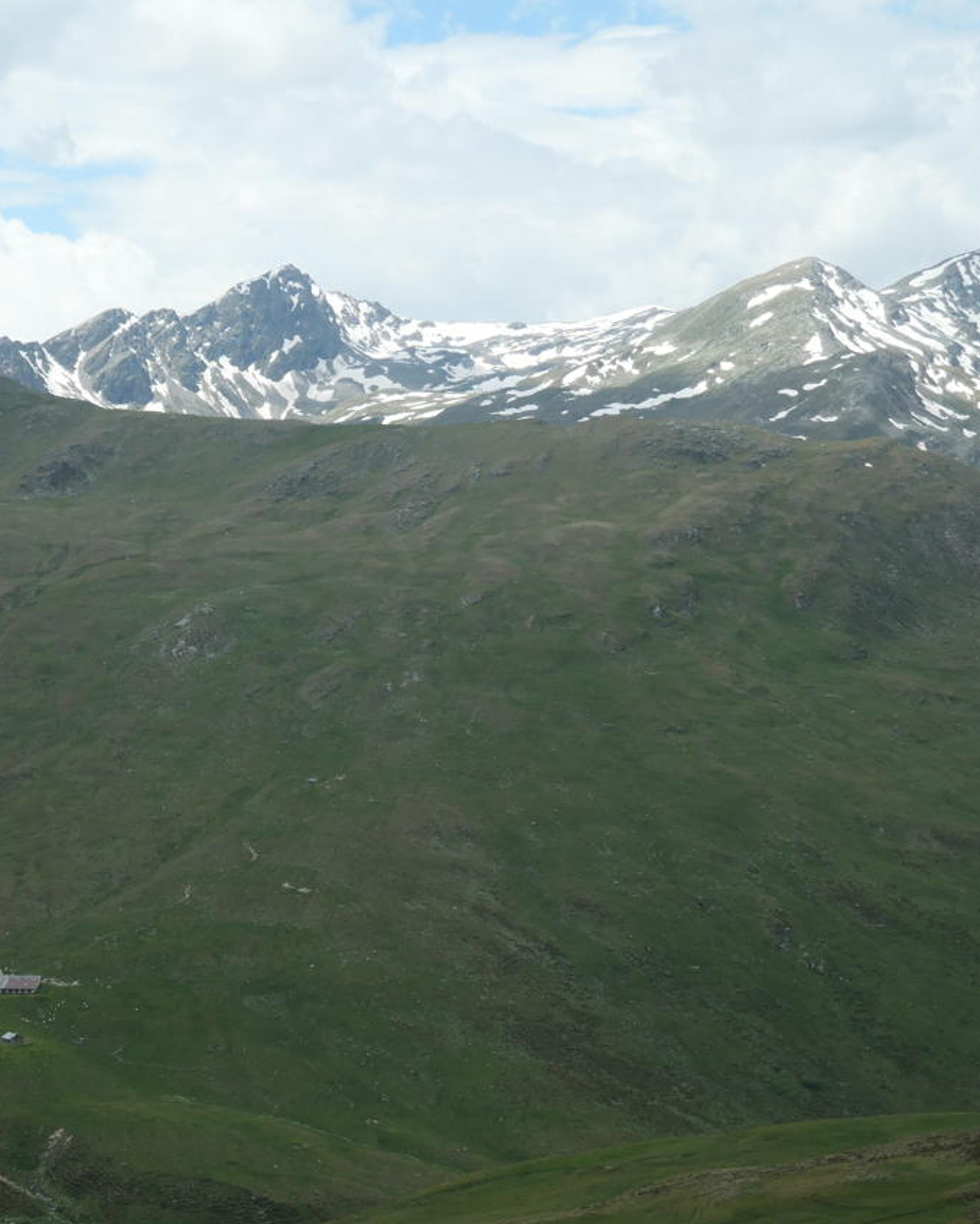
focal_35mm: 78
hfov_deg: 19.5
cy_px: 554
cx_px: 237
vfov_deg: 24.4
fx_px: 2826
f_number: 5.6
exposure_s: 1/800
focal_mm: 17.1
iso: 200
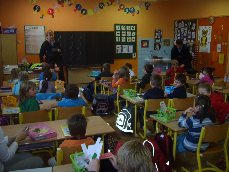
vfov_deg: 40.7
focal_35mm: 35
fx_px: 232
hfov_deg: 52.6
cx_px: 114
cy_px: 86
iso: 100
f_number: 2.8
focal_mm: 5.8
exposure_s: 1/45
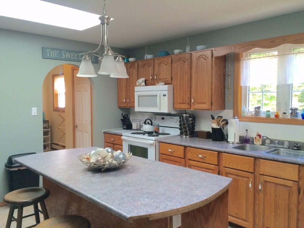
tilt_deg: -3.3
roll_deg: -0.9
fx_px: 255
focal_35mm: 29
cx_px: 152
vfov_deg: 48.2
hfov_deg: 61.7
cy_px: 114
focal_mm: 4.15
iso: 50
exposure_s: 1/30
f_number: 2.2
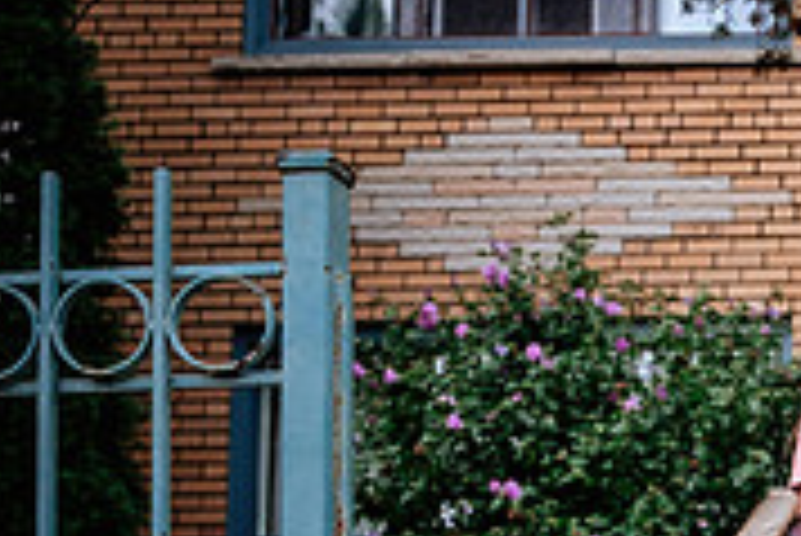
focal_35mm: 87
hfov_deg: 19.4
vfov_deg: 14.3
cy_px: 898
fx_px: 1937
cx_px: 1305
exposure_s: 1/250
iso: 400
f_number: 4
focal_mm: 16
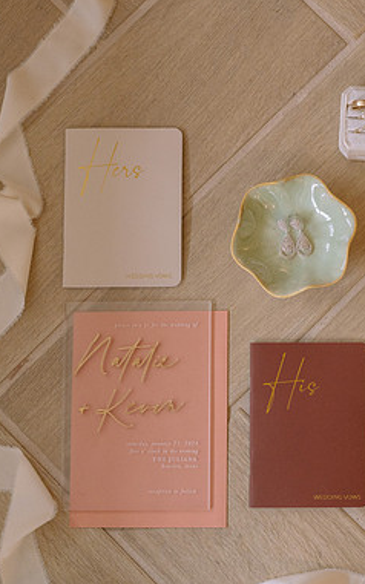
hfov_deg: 15.8
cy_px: 294
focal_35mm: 81
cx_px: 376
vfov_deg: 25.5
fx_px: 1290
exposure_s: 1/250
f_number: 4.5
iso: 1600
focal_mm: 50
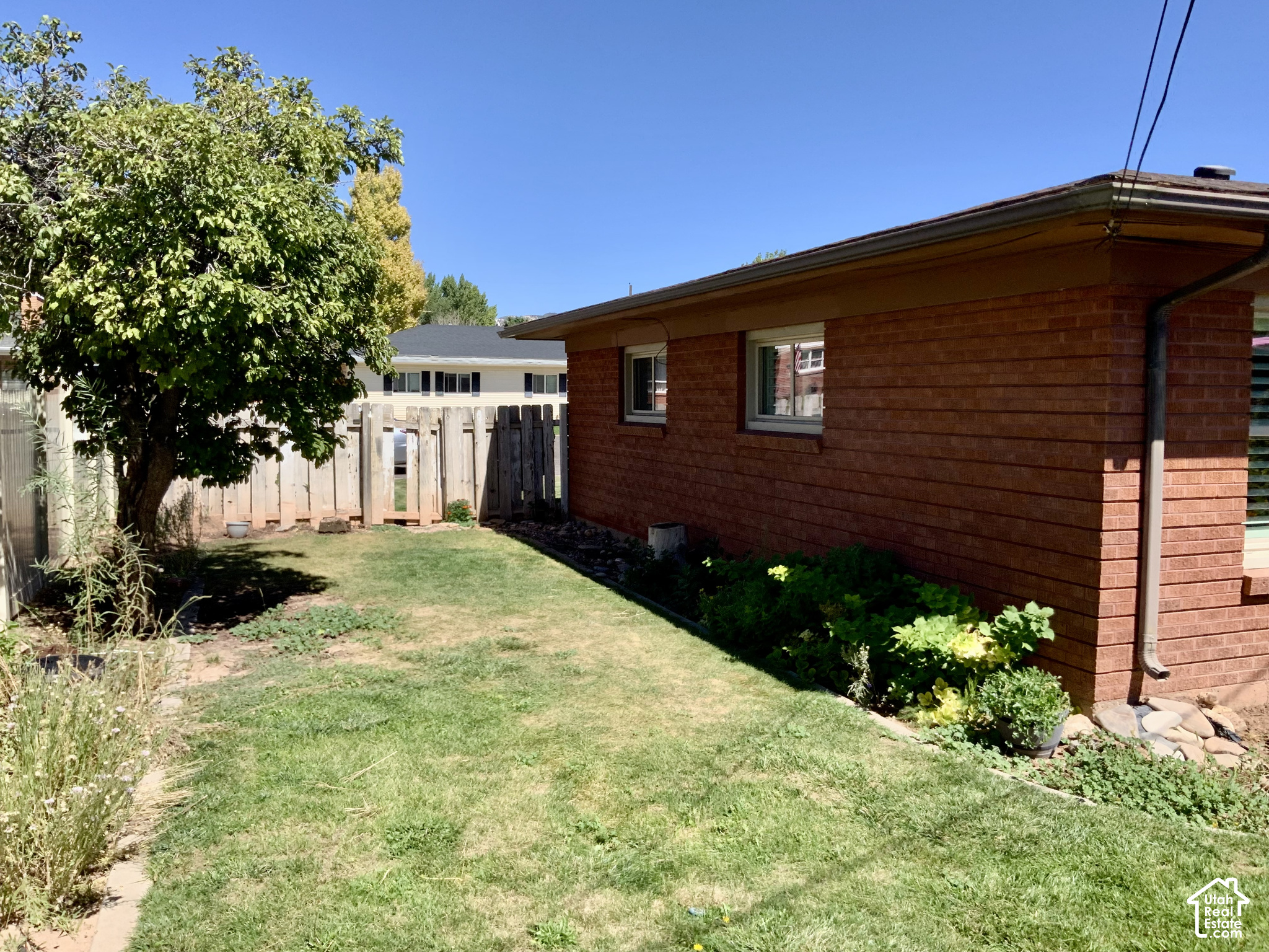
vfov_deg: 48.2
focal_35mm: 29
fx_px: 1063
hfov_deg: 61.7
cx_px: 634
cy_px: 476
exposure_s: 1/1412
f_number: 1.8
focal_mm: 3
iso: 16
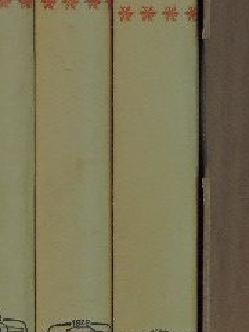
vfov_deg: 10.6
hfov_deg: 7.9
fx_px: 1794
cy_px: 95
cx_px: 29
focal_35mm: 187
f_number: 3.9
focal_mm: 12.4
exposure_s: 1/60
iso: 360
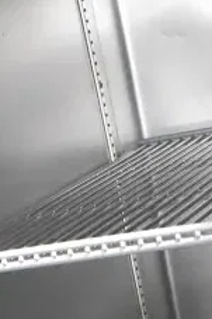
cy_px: 518
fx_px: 964
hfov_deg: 12.5
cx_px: 76
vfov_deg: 16.6
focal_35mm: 109
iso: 6400
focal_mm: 18
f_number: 4.5
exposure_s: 1/125
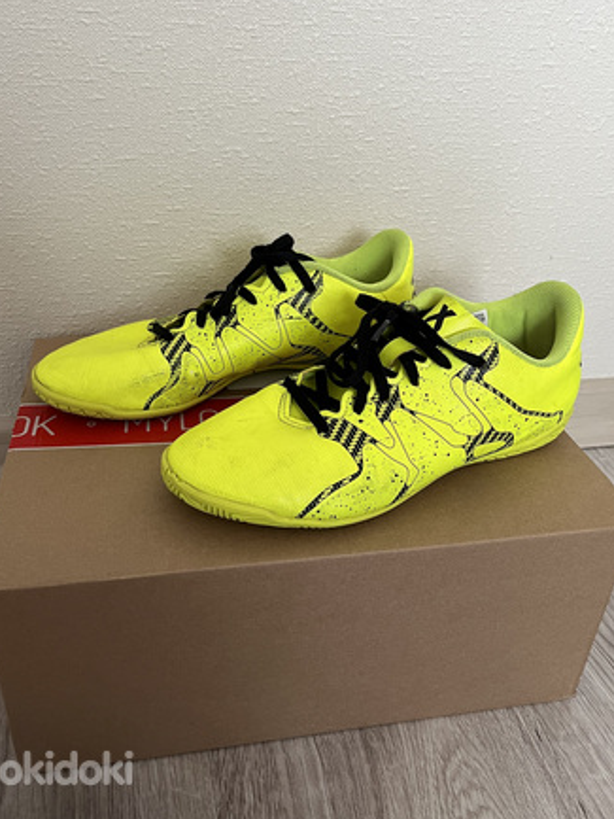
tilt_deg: -29.5
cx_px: 299
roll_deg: -2.4
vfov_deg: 59.8
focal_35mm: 30
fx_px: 709
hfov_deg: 46.8
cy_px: 361
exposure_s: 1/60
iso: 200
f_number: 1.6
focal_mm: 5.1
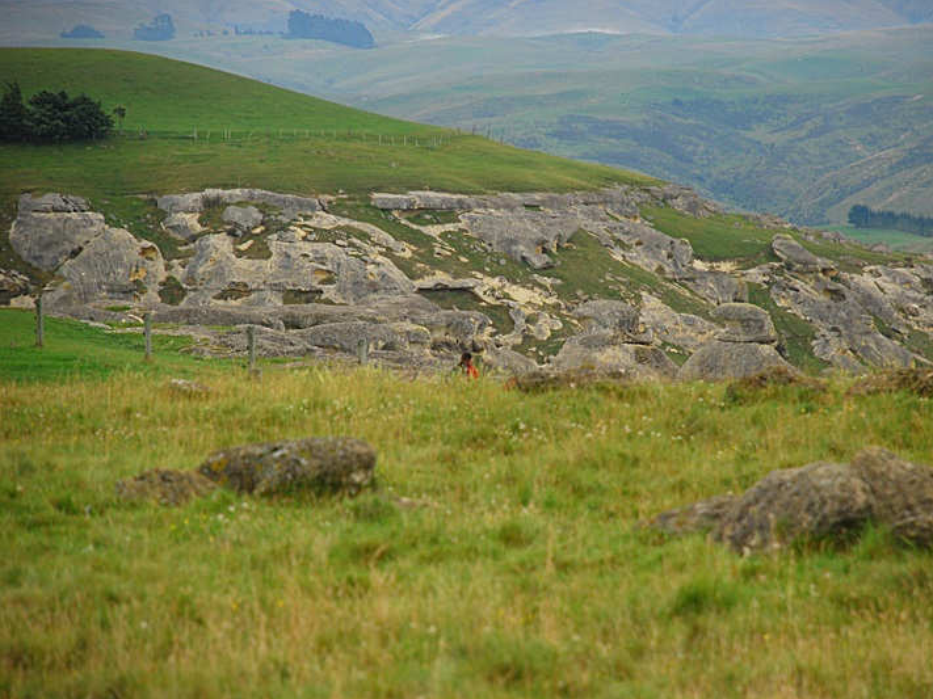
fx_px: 5916
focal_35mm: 220
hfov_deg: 9.0
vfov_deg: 6.8
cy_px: 350
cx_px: 514
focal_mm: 135
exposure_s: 1/400
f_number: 6.3
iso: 400
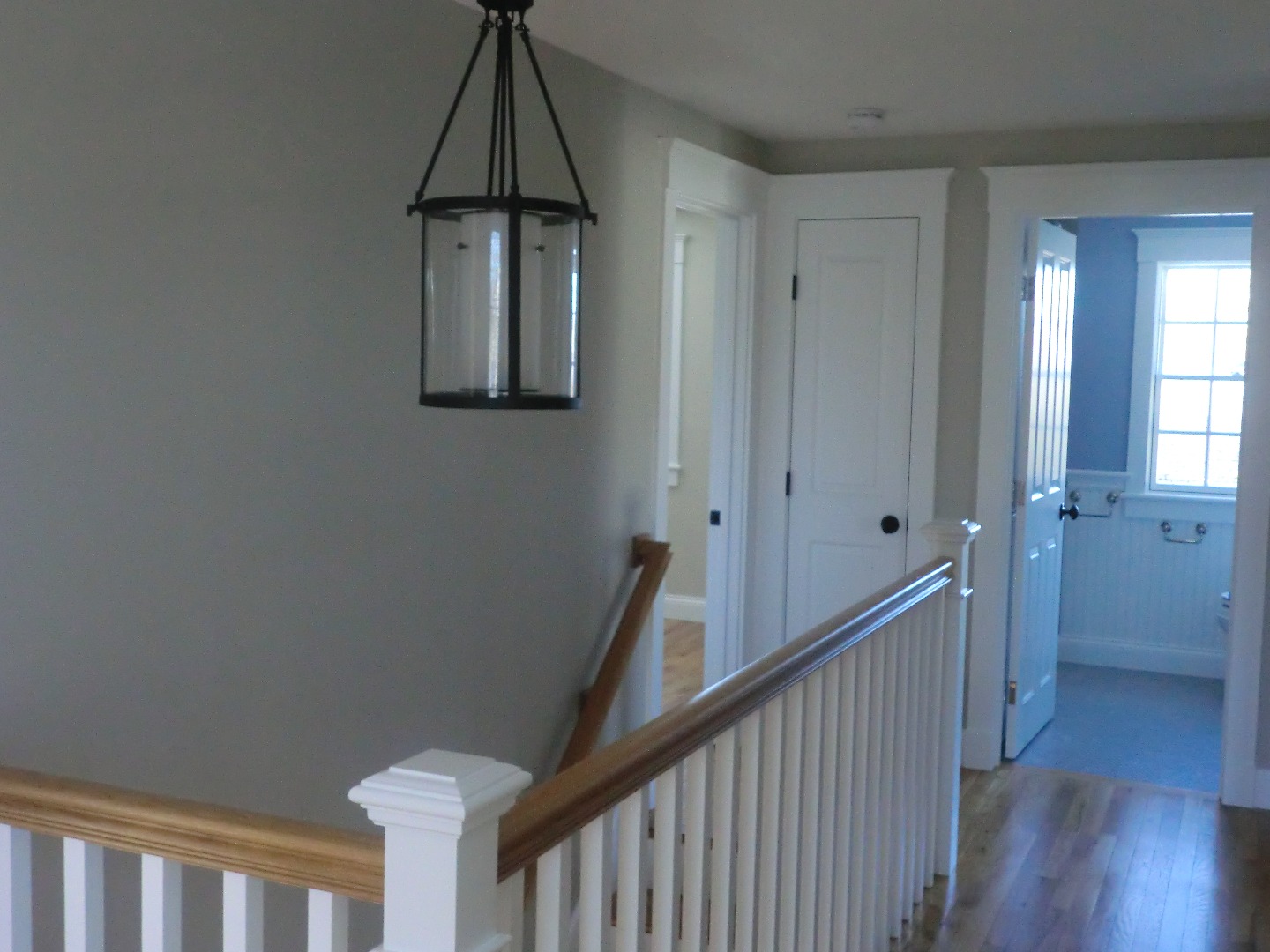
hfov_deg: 49.0
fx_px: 1394
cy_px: 476
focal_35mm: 38
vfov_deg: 37.7
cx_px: 635
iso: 500
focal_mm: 6.9
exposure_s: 1/60
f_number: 3.9
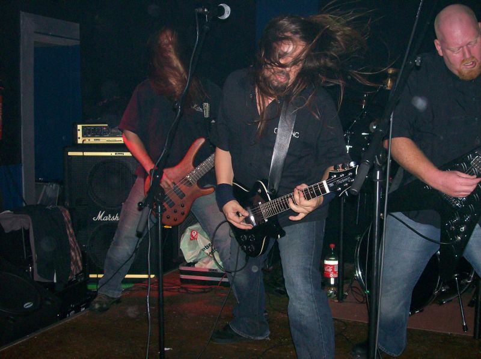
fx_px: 625
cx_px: 240
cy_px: 180
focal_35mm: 45
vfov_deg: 32.1
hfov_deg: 42.1
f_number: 3
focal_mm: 7.6
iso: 140
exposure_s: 1/73.1
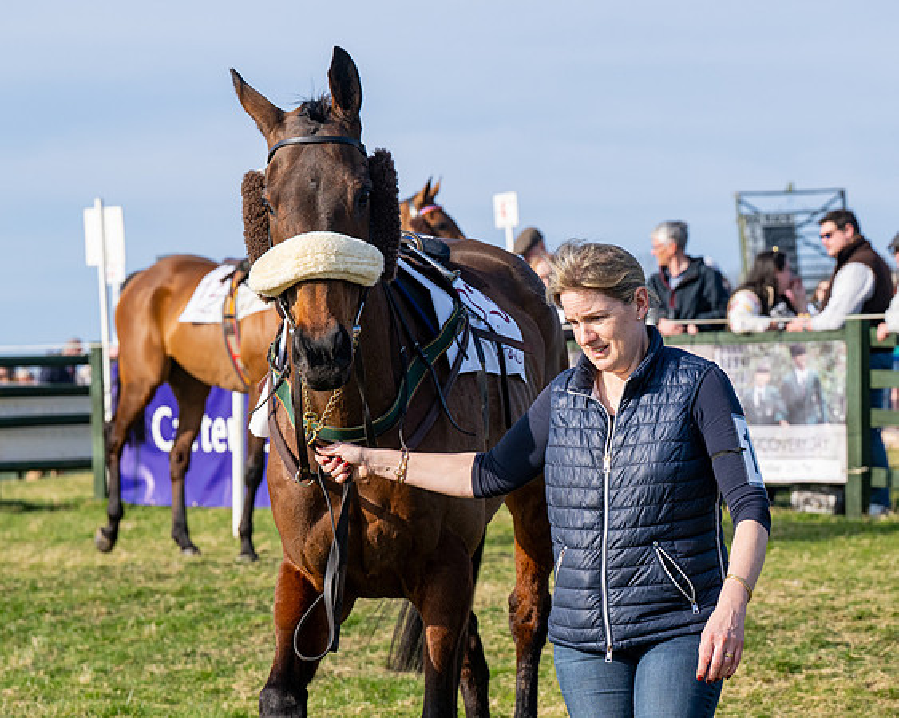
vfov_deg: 11.4
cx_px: 542
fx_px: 3594
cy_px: 349
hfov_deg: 14.2
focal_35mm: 135
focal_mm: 77
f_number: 4.5
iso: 200
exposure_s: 1/1600
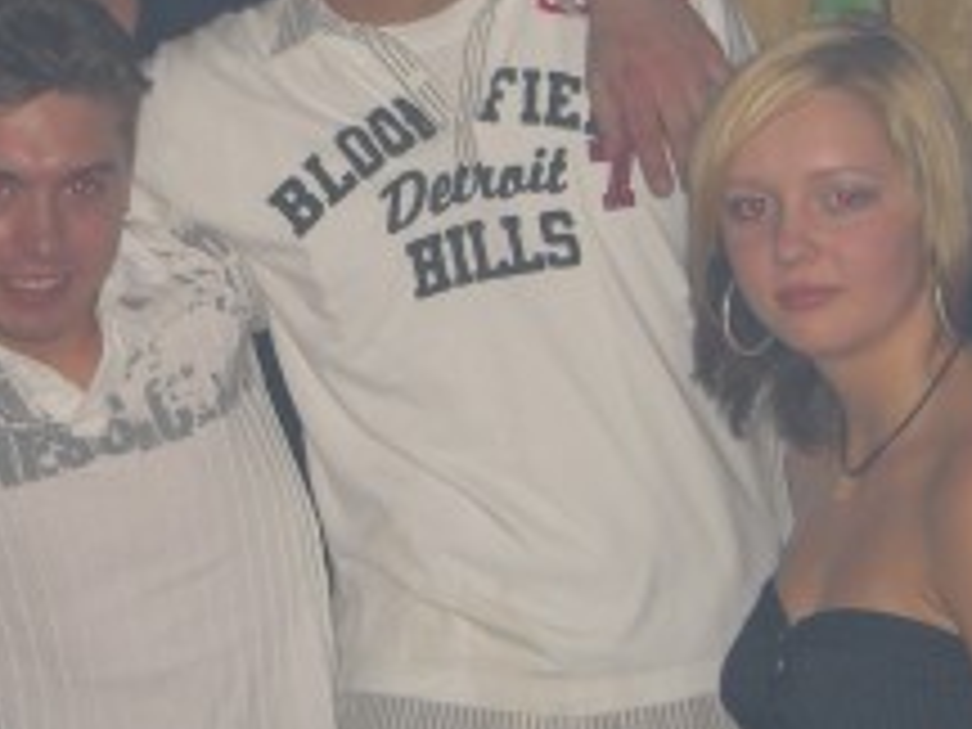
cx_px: 328
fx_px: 3594
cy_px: 270
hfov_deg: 15.4
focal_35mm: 128
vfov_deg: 11.6
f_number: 3.1
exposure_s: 1/60
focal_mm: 9.5
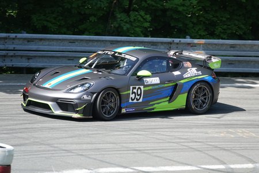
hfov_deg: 6.4
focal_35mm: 320
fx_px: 2302
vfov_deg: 4.3
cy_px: 86
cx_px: 130
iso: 250
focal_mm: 117.29
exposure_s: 1/800
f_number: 4
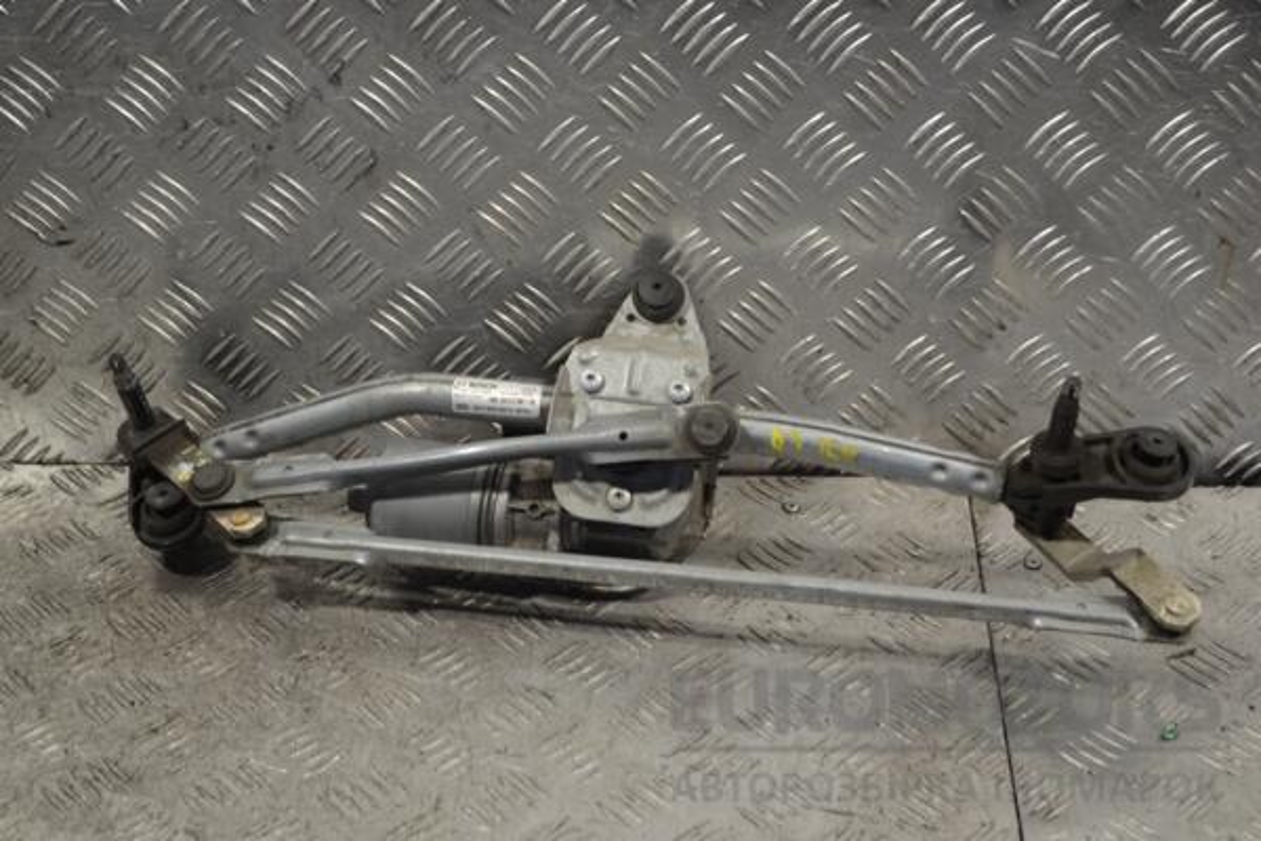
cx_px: 630
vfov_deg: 22.6
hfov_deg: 33.4
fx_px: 2102
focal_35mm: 60
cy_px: 420
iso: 110
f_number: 5.3
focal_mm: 40
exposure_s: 1/30
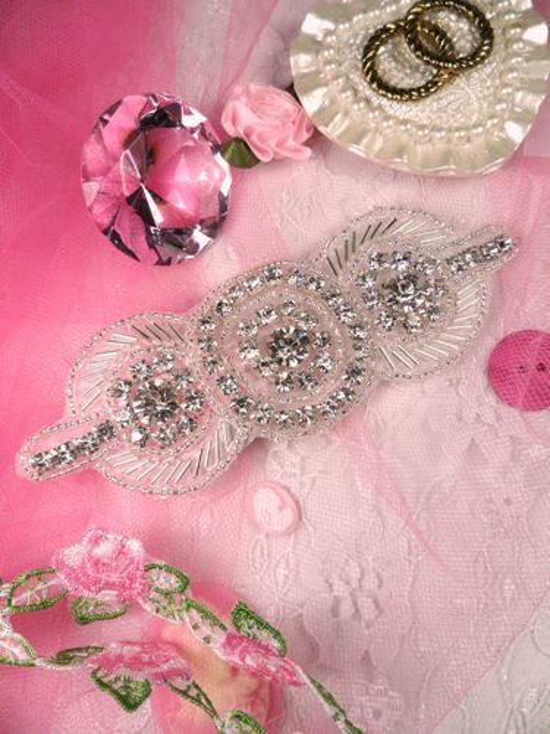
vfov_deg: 65.3
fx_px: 572
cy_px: 367
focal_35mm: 27
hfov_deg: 51.4
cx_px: 275
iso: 80
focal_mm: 4.9
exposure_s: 1/500
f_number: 3.5
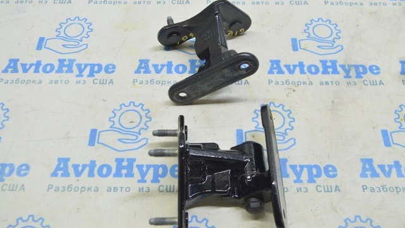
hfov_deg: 49.4
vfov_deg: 29.0
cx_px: 203
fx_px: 440
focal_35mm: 41
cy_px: 100
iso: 400
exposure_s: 1/20
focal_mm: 26
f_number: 5.6
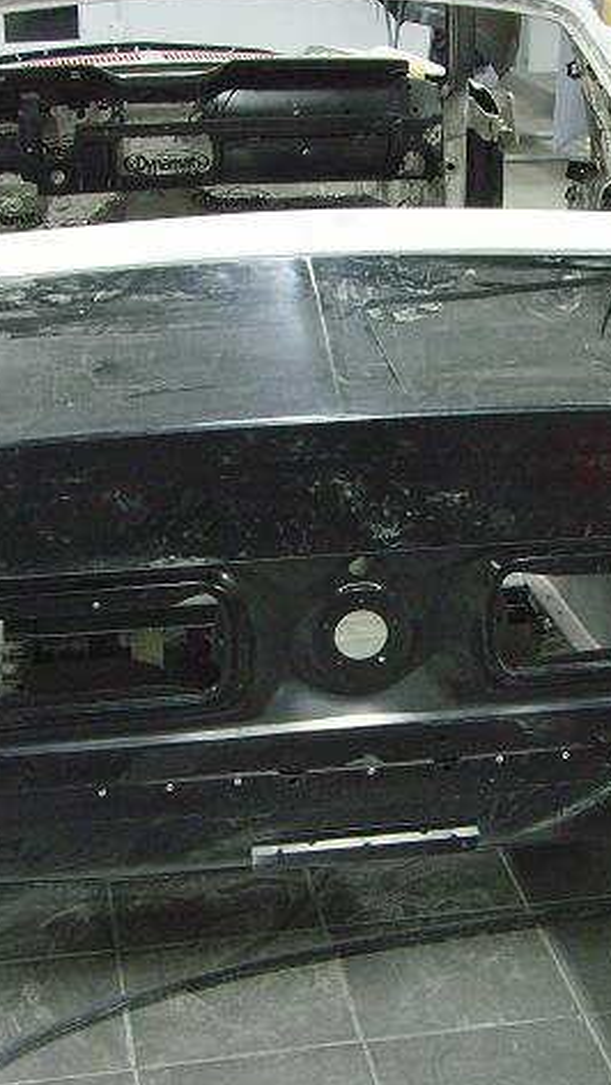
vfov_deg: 29.3
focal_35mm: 72
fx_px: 2071
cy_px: 623
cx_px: 349
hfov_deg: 16.8
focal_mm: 6.6
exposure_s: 1/15
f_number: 3.5
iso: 200
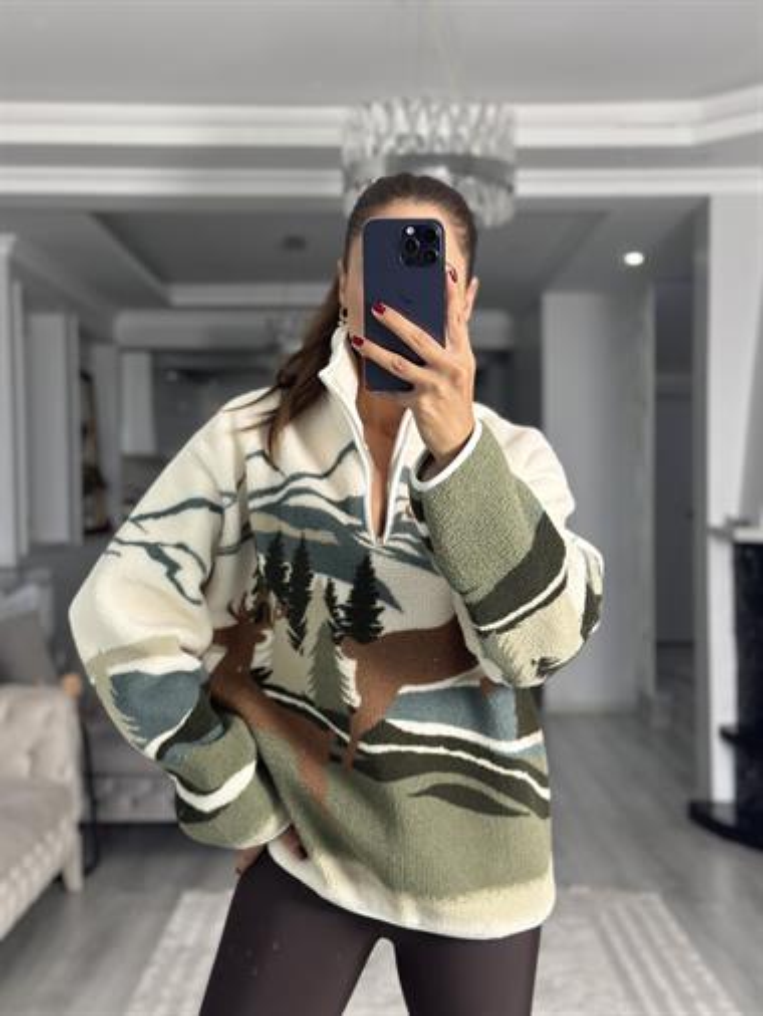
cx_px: 382
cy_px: 508
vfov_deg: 39.6
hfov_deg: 30.3
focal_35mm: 48
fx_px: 1409
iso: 125
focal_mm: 6.86
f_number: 1.78
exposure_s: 1/50
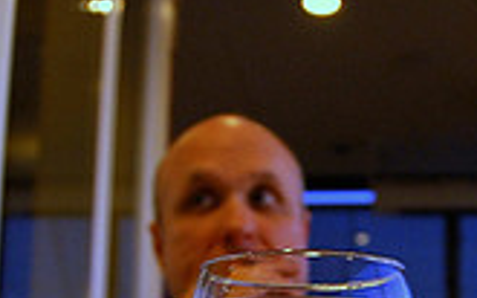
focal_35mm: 75
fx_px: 975
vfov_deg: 16.9
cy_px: 315
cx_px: 377
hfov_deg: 27.0
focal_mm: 18
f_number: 3.5
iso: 400
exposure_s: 1/4
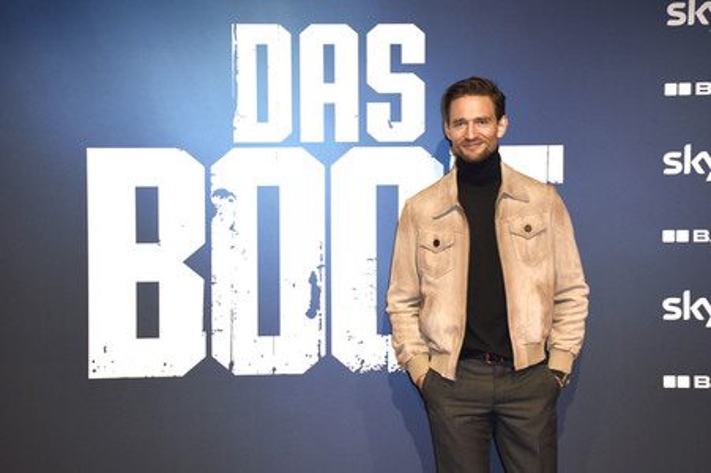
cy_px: 236
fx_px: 1332
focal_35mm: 68
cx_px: 356
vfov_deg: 20.1
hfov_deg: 29.9
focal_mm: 45
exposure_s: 1/160
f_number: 6.3
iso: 500
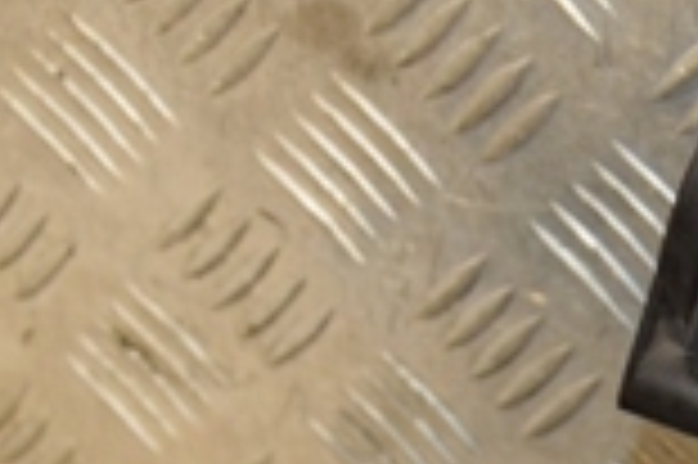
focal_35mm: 236
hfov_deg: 8.6
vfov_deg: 5.7
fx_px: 4571
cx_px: 959
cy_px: 770
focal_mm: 38
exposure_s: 1/125
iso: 800
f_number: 5
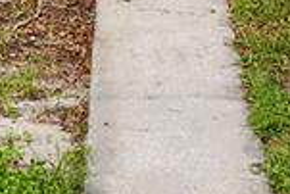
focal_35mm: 271
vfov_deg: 4.8
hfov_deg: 7.5
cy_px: -451
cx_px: -67
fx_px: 2185
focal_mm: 40
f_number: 10
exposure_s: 1/250
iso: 100
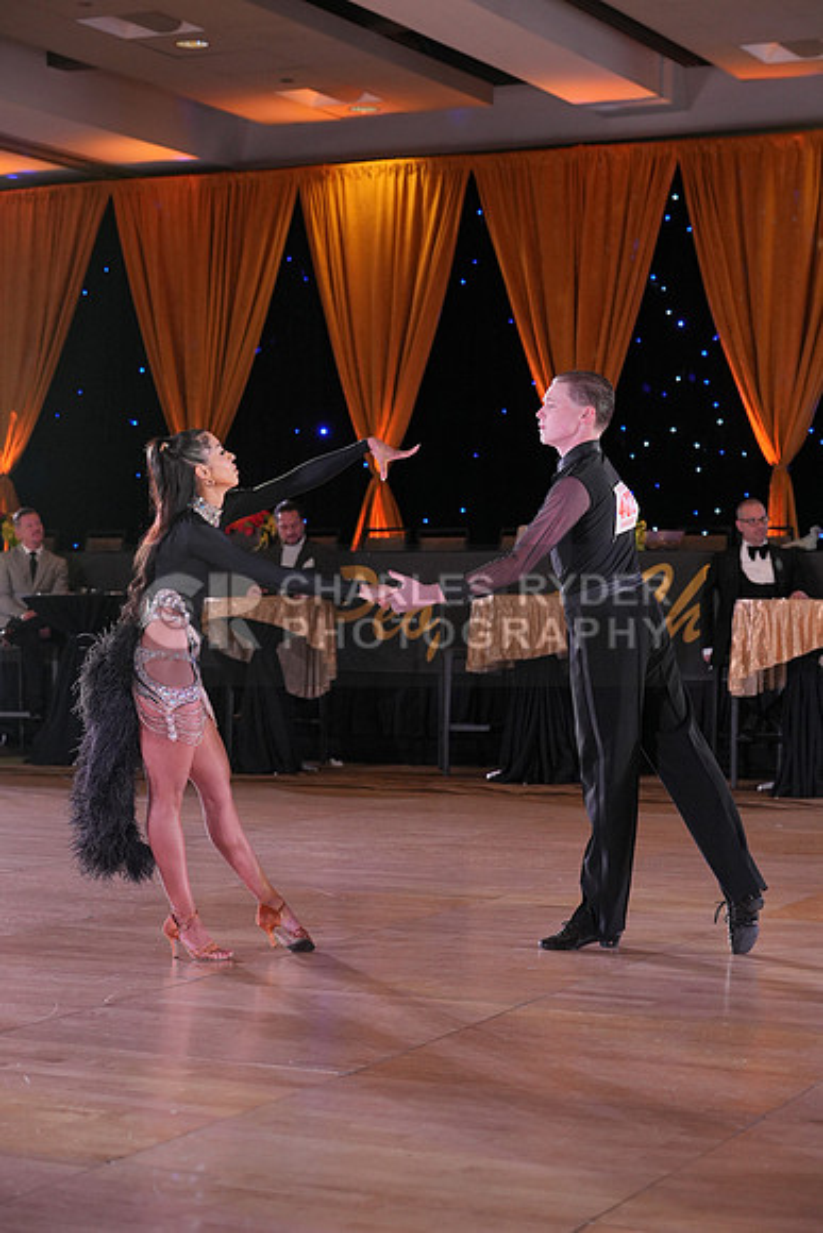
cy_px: 616
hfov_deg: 19.5
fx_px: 2399
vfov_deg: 28.8
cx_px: 412
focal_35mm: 70
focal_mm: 70
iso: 1600
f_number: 4
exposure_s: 1/400
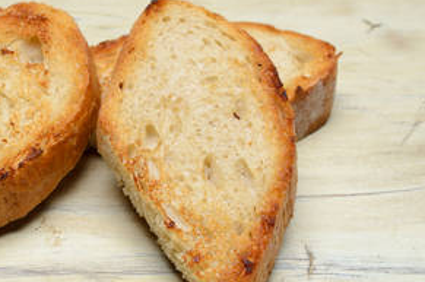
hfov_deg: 19.9
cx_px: 101
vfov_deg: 13.4
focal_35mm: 102
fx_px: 1202
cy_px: 117
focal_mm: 44
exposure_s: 1/160
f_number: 8
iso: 100
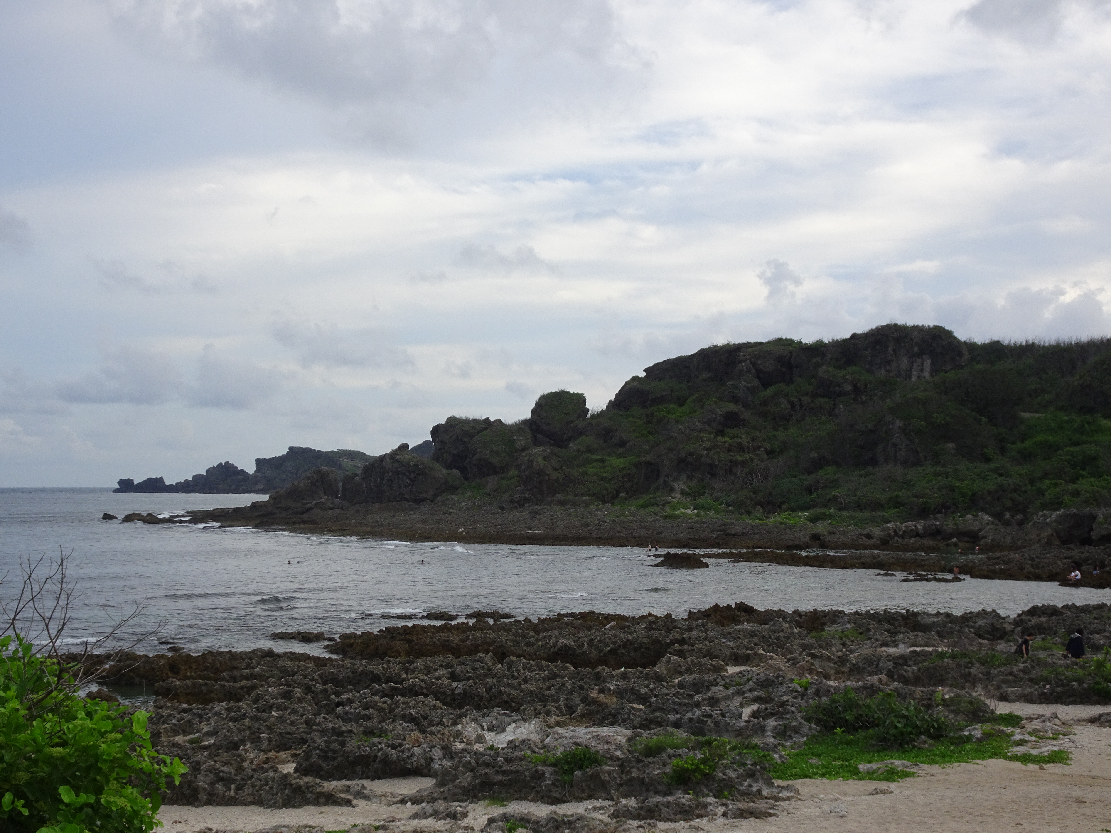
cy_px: 416
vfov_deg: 31.5
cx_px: 556
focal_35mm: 46
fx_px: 1476
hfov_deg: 41.2
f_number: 4.5
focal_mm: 7.87
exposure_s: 1/320
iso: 80
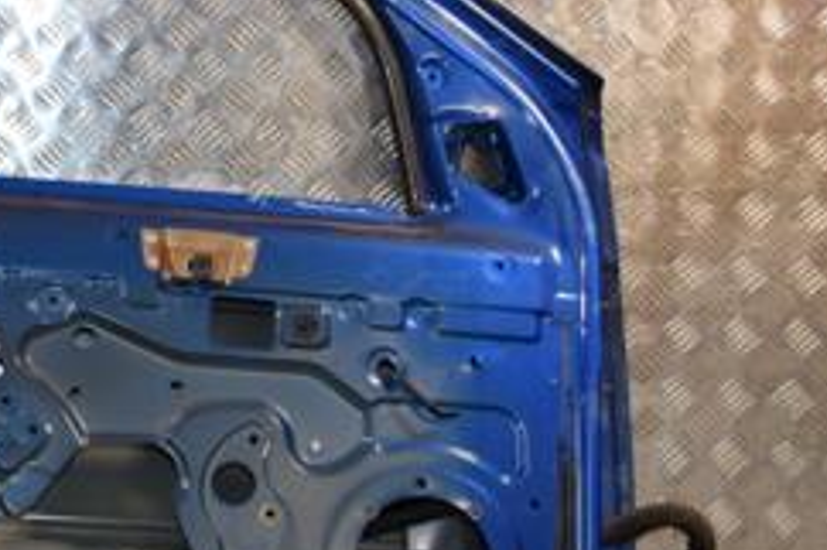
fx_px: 1796
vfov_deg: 17.4
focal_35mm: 78
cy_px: 243
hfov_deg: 24.4
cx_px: -62
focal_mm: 21
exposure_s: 1/200
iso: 800
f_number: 7.1
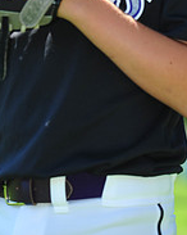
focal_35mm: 312
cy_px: -77
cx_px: 99
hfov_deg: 5.0
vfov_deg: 6.2
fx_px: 2162
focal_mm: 105
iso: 200
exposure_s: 1/640
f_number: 4
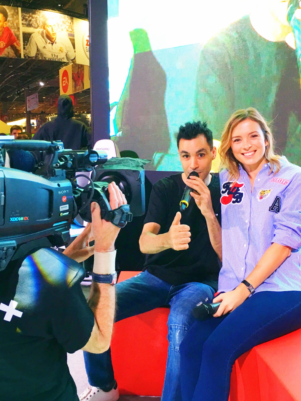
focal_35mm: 39
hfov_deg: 36.8
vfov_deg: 47.9
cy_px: 201
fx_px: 452
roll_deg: -0.5
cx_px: 134
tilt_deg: -5.5
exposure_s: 1/17
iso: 40
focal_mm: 4.15
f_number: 2.2
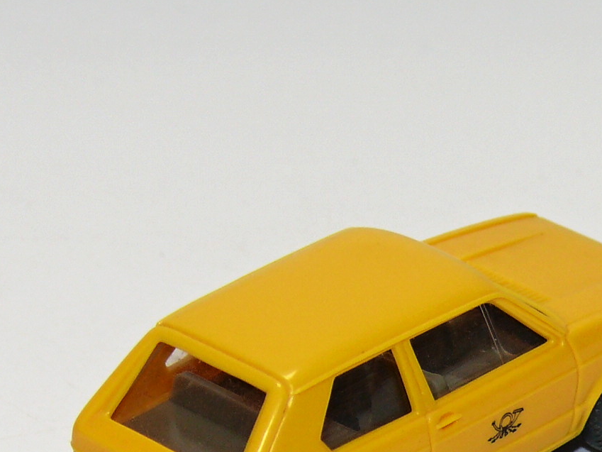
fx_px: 4557
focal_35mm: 262
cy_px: 338
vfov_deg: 5.7
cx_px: 400
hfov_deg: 7.6
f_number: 4
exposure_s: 1/30
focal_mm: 16.4
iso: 100
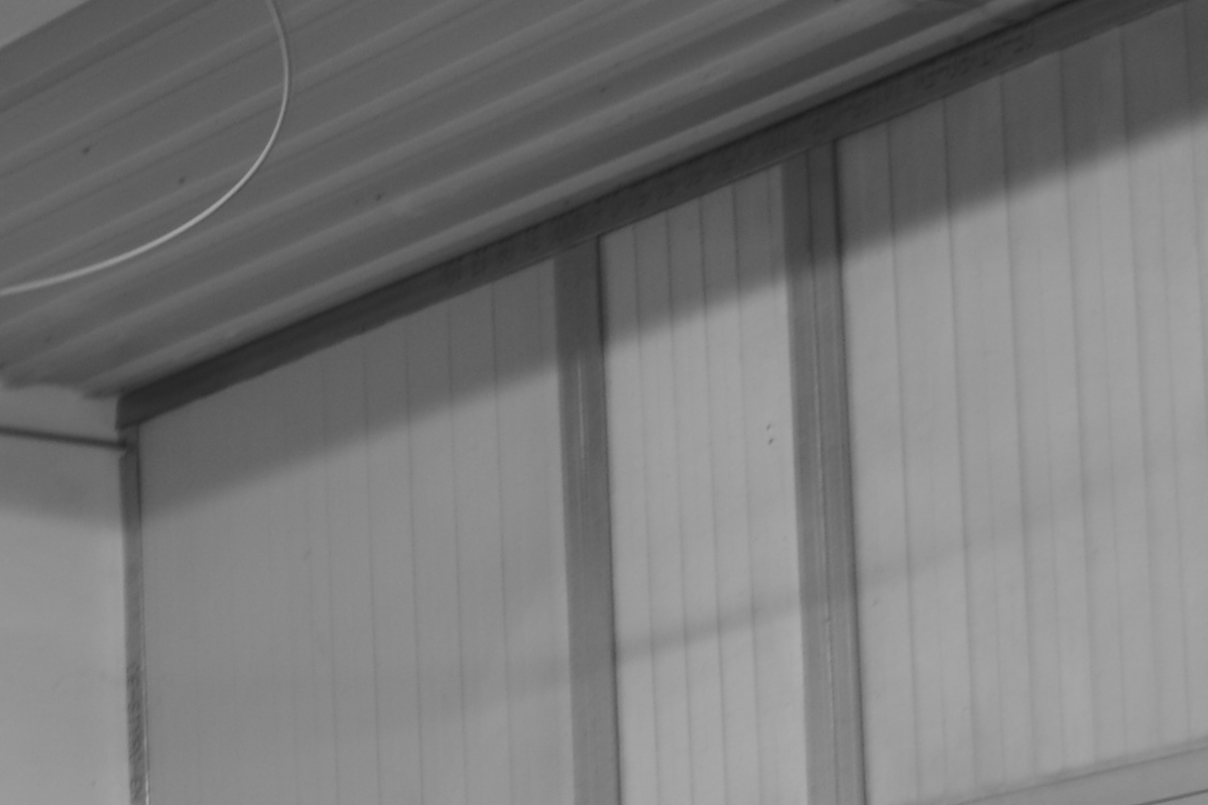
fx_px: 4463
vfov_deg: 9.9
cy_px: 1368
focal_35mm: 133
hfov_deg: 15.3
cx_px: 303
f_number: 3.5
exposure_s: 1/3
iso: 100
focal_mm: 18
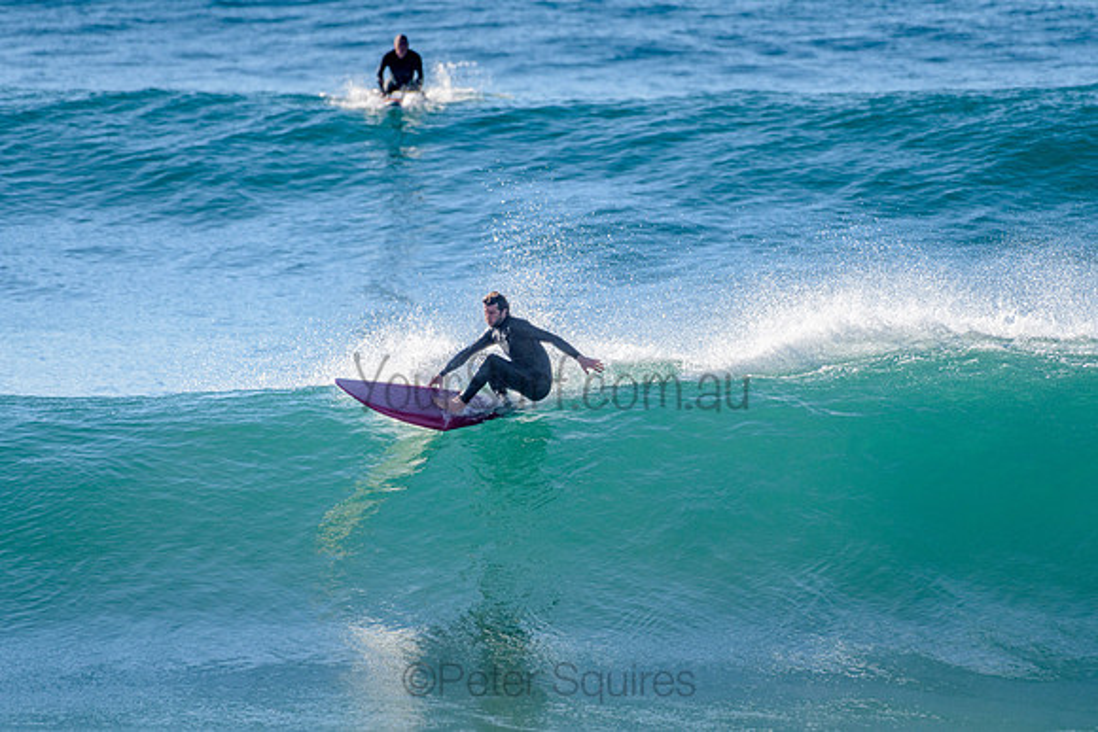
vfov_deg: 2.2
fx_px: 18707
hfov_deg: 3.4
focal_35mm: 613
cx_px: 549
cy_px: 366
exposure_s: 1/2000
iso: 220
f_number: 5.6
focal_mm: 500
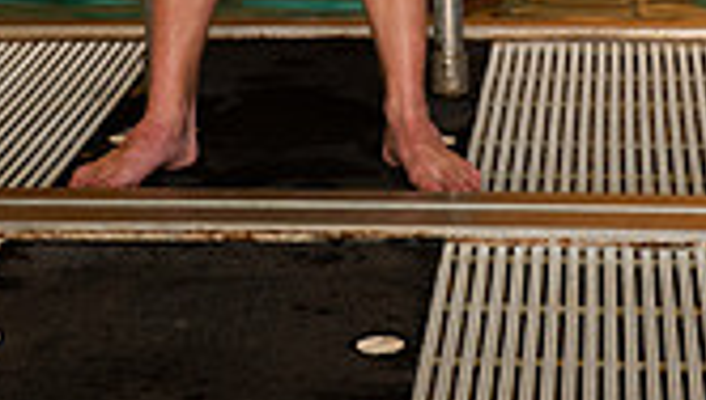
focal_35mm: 136
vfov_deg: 8.4
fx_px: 2550
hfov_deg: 15.7
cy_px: -481
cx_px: 268
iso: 800
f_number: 5
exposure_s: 1/200
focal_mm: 48
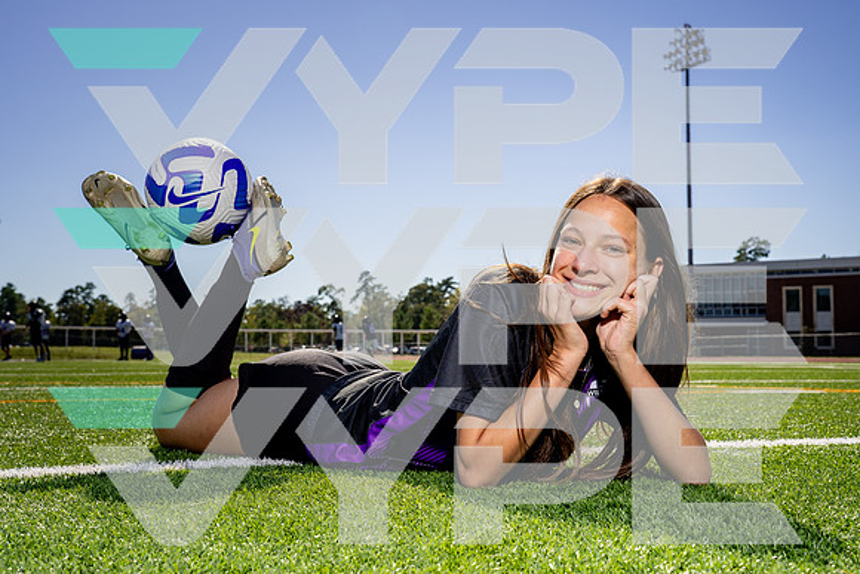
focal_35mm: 44
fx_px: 1059
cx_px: 430
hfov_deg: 44.2
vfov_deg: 30.3
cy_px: 287
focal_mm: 43
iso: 100
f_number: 9
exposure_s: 1/250
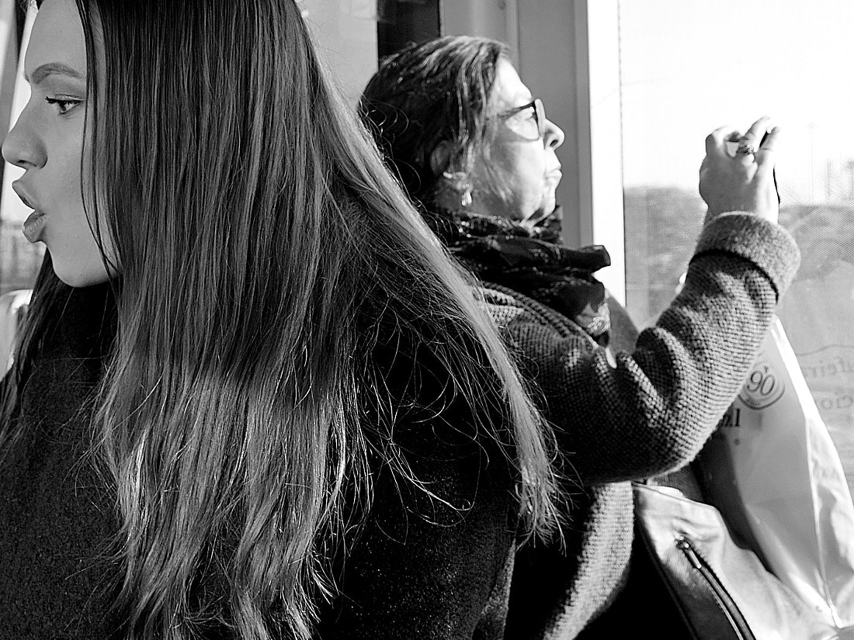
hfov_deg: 38.6
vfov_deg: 29.7
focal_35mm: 49
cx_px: 310
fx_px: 1209
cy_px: 331
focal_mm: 15.9
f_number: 4
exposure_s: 1/125
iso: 200
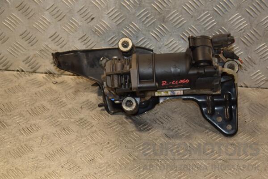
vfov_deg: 18.9
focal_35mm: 72
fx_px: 536
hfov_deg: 28.1
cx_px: 134
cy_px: 90
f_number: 4.8
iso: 800
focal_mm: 48
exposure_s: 1/160
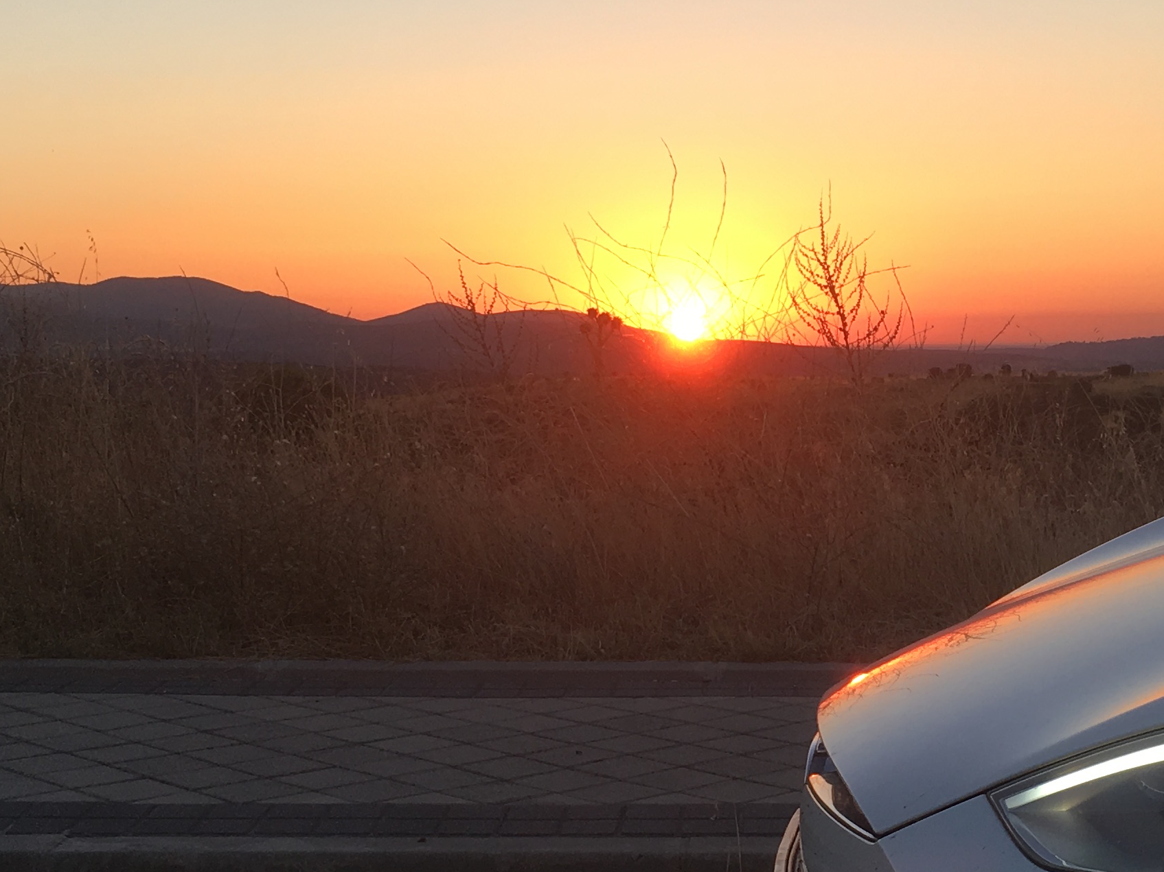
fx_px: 2320
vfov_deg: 21.2
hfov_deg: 27.9
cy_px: 635
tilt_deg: -5.8
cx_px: 810
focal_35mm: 69
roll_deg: -0.4
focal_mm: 4.15
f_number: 2.2
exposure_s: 1/225
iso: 25
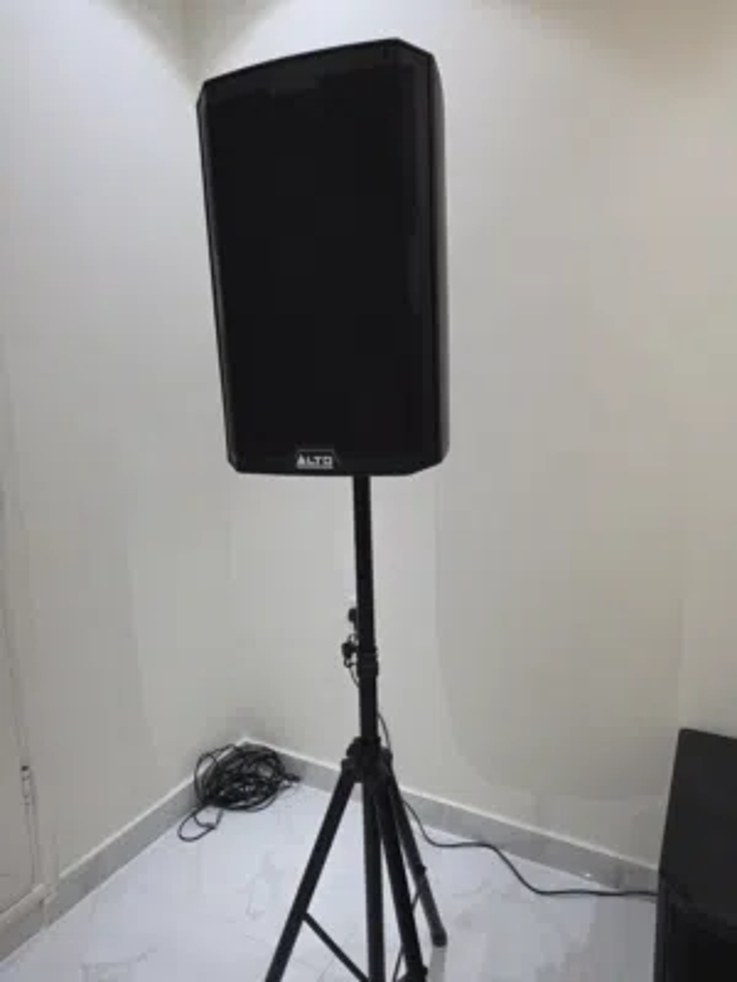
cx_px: 368
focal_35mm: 23
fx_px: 653
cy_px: 491
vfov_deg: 73.9
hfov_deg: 58.9
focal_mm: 6.25
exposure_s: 1/100
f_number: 1.7
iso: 200
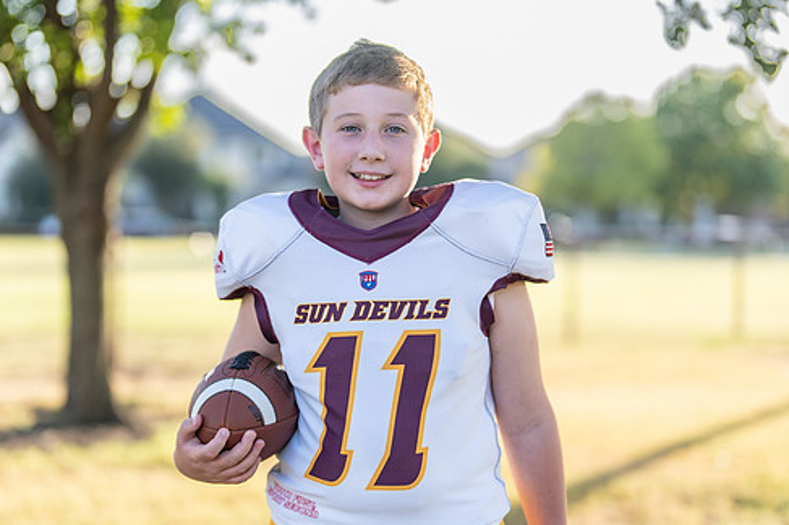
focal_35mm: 69
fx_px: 1511
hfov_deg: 29.3
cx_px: 411
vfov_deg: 19.7
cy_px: 299
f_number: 1.2
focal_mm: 50
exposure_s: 1/1250
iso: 100
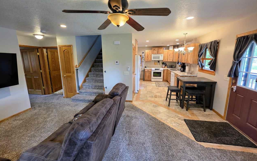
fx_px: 98
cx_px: 129
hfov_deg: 105.3
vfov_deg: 78.6
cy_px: 78
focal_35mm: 14
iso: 200
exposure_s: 1/60
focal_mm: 2.2
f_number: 1.9
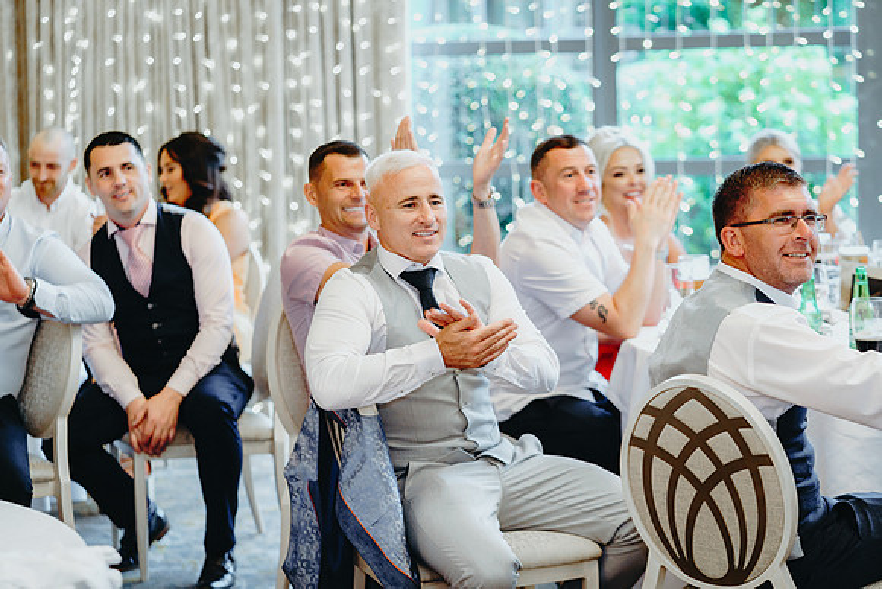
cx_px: 441
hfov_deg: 23.9
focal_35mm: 85
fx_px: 2083
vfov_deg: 16.1
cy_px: 294
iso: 2000
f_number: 2.8
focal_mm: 85
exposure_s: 1/125
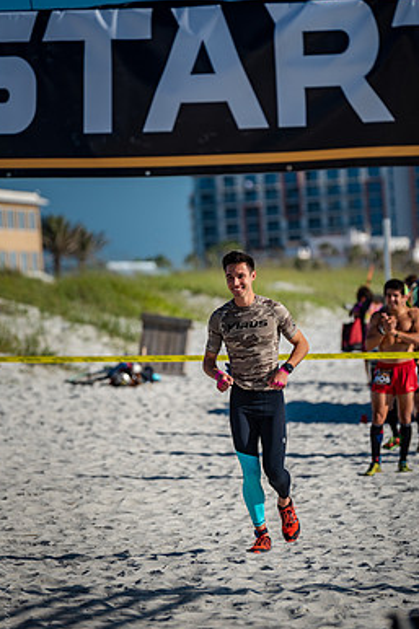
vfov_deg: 11.8
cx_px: 233
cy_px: 308
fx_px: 3058
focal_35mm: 175
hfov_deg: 7.8
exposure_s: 1/4000
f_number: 2.8
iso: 250
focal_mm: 150
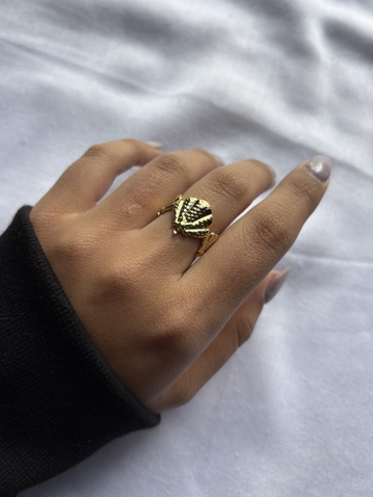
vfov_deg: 61.5
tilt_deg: -72.5
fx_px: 416
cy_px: 223
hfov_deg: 48.3
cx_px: 181
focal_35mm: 29
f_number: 1.6
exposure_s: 1/303
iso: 40
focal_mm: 5.96
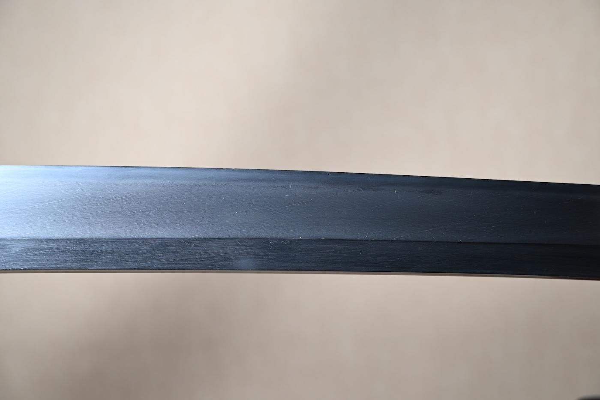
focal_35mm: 74
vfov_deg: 18.5
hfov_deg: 27.5
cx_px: 300
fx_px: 1225
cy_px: 200
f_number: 4.8
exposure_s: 1
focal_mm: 49
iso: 100
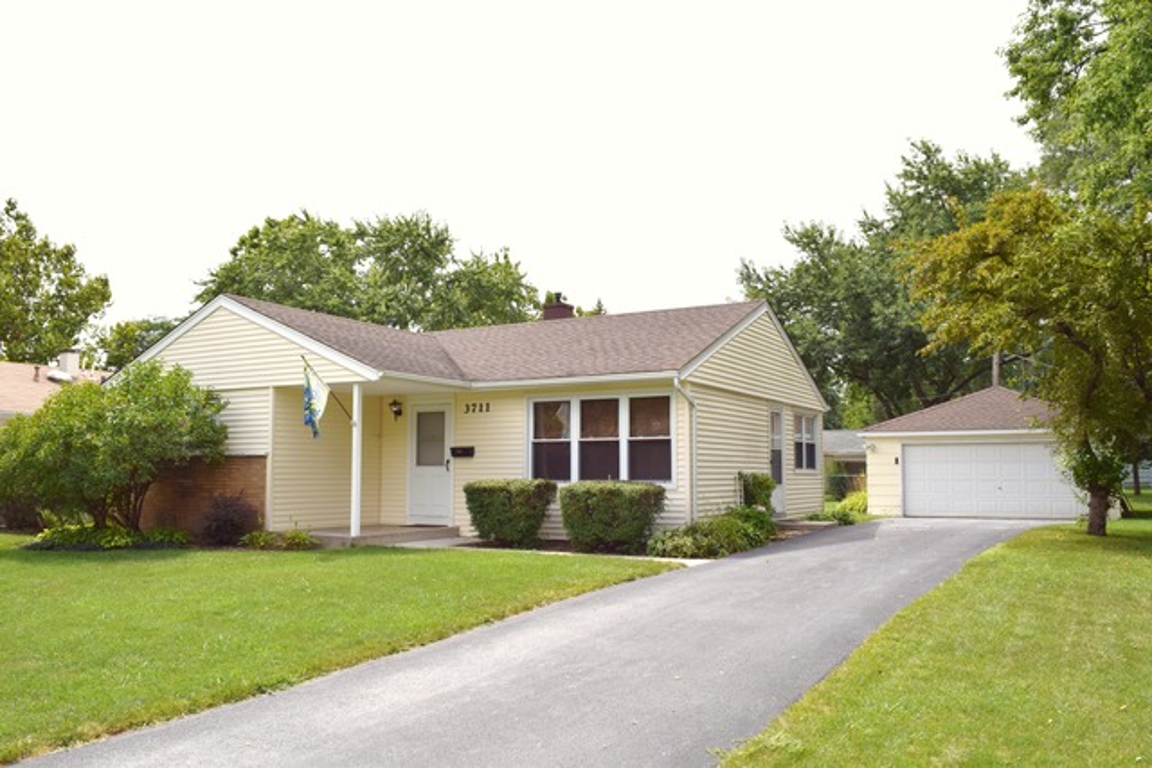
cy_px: 384
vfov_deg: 43.6
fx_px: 960
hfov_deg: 61.9
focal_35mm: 30
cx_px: 576
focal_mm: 20
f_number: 13
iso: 100
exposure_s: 1/200
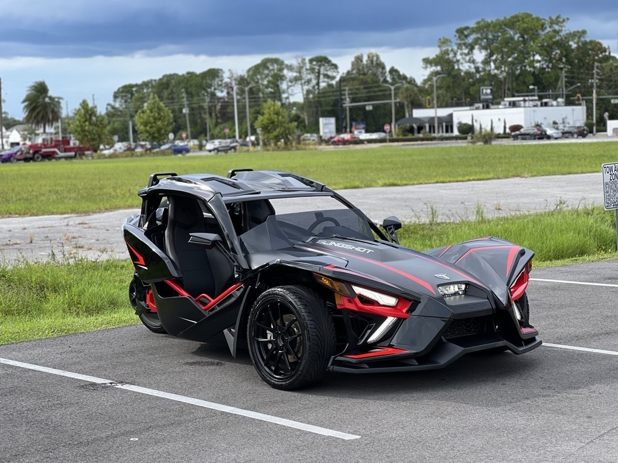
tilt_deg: -3.0
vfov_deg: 19.1
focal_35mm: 77
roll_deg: +2.3
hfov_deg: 25.3
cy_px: 232
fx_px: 1375
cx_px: 309
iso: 25
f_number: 2.8
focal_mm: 9
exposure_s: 1/179
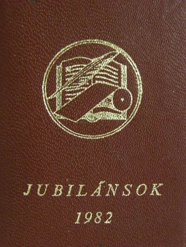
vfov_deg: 33.2
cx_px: 93
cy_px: 124
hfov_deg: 25.2
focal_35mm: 58
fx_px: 415
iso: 200
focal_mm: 9.7
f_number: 3.5
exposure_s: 1/17.4
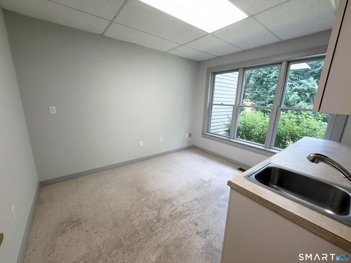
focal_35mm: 14
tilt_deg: -14.1
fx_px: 142
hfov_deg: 102.1
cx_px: 176
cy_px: 132
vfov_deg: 85.7
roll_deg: -2.6
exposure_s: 1/120
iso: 160
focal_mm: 2.22
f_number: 2.2
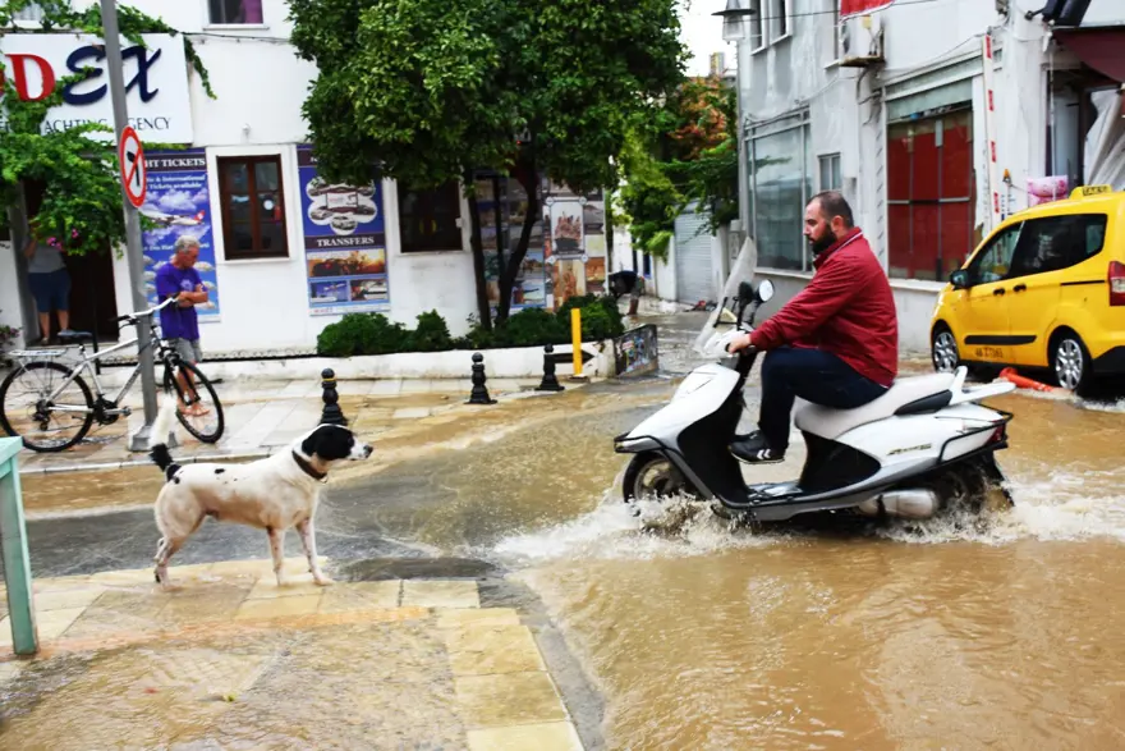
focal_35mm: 40
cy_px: 376
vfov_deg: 33.0
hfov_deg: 47.9
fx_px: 1266
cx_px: 562
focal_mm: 27
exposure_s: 1/125
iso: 400
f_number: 6.3
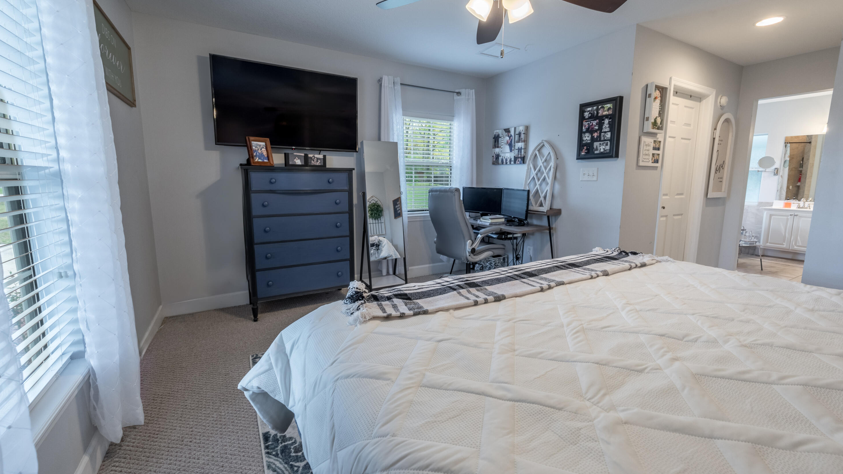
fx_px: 335
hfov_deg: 103.0
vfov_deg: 70.5
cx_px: 421
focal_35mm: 15
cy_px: 225
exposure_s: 1/40
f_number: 8
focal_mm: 14
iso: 500
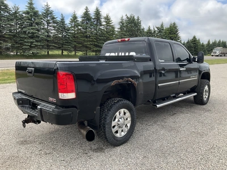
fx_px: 190
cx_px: 114
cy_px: 85
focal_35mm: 29
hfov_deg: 61.7
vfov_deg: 48.2
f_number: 1.8
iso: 25
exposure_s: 1/556
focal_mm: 3
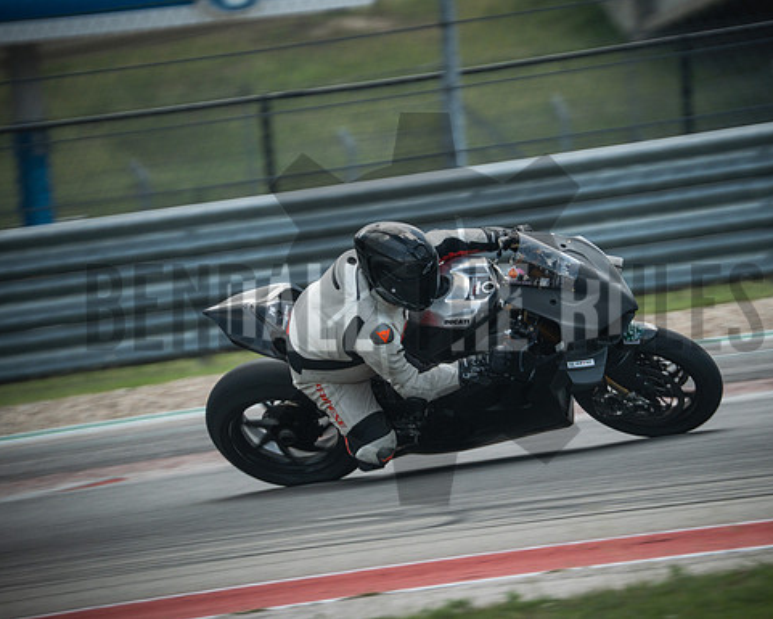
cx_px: 424
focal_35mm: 679
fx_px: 15537
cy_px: 310
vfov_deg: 2.3
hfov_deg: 2.8
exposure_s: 1/500
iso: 500
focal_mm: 400
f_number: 5.6
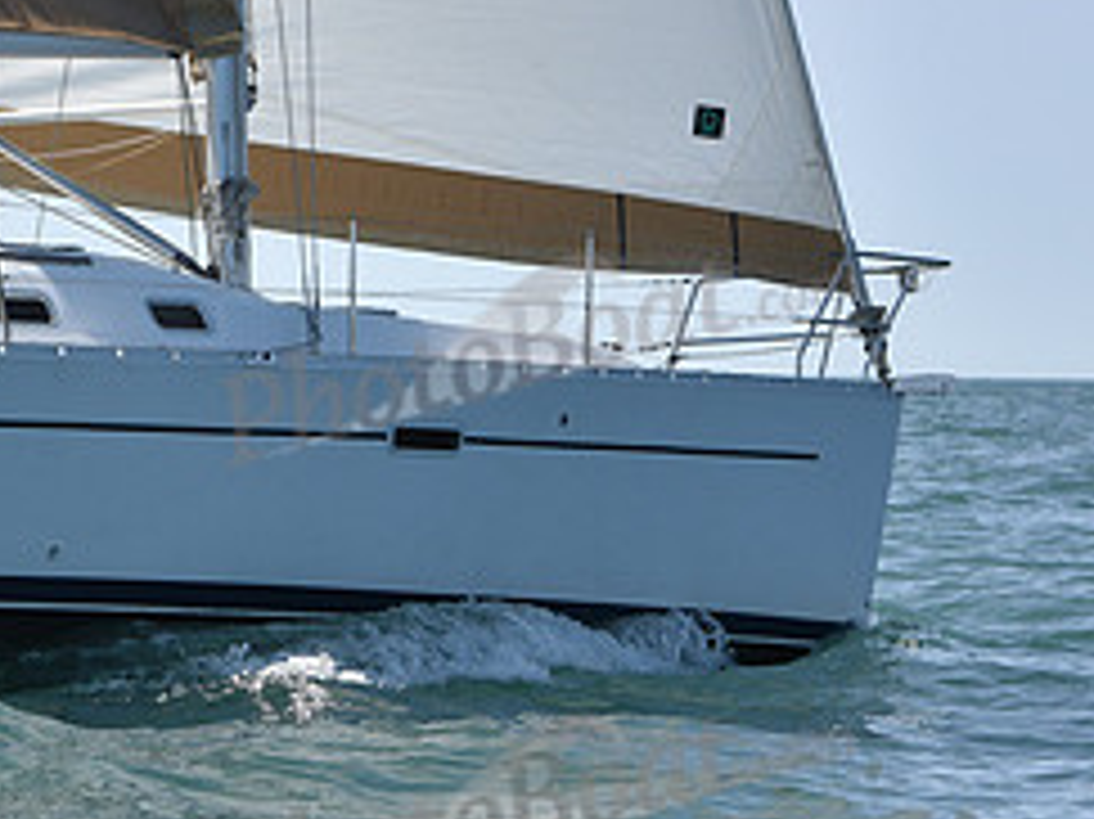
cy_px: 178
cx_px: -9
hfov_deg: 9.5
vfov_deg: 7.2
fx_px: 6539
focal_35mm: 207
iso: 320
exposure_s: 1/800
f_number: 6.3
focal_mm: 90
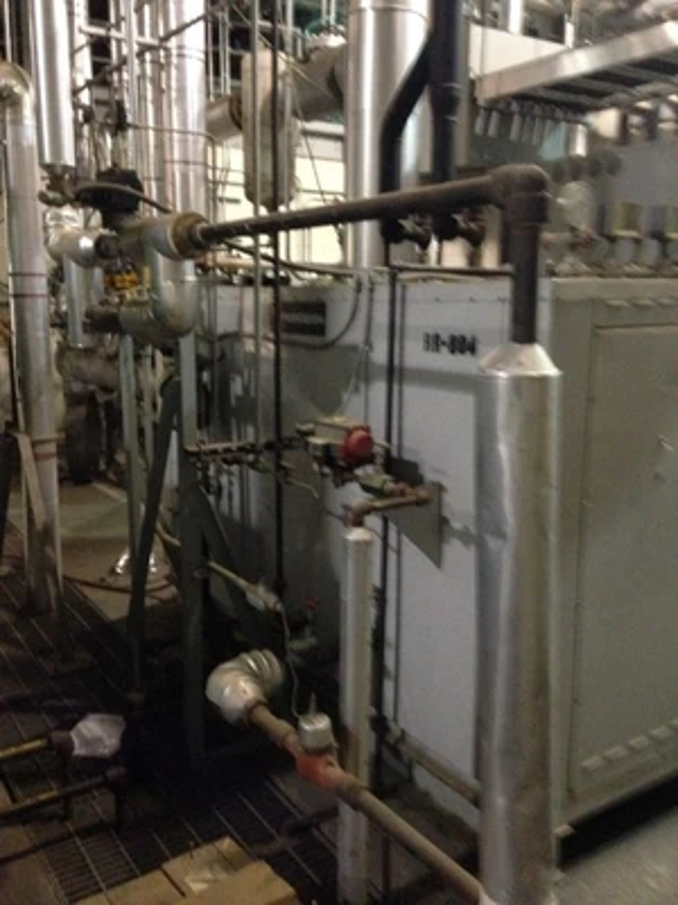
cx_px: 339
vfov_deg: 55.4
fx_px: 862
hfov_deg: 42.9
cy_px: 452
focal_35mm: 33
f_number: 2.4
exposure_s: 1/15
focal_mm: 4.12
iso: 800
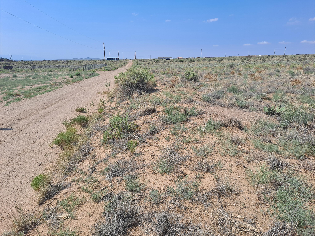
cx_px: 158
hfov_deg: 69.4
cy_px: 118
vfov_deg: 54.9
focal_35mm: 25
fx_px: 227
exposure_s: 1/1120
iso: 32
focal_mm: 4.6
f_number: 2
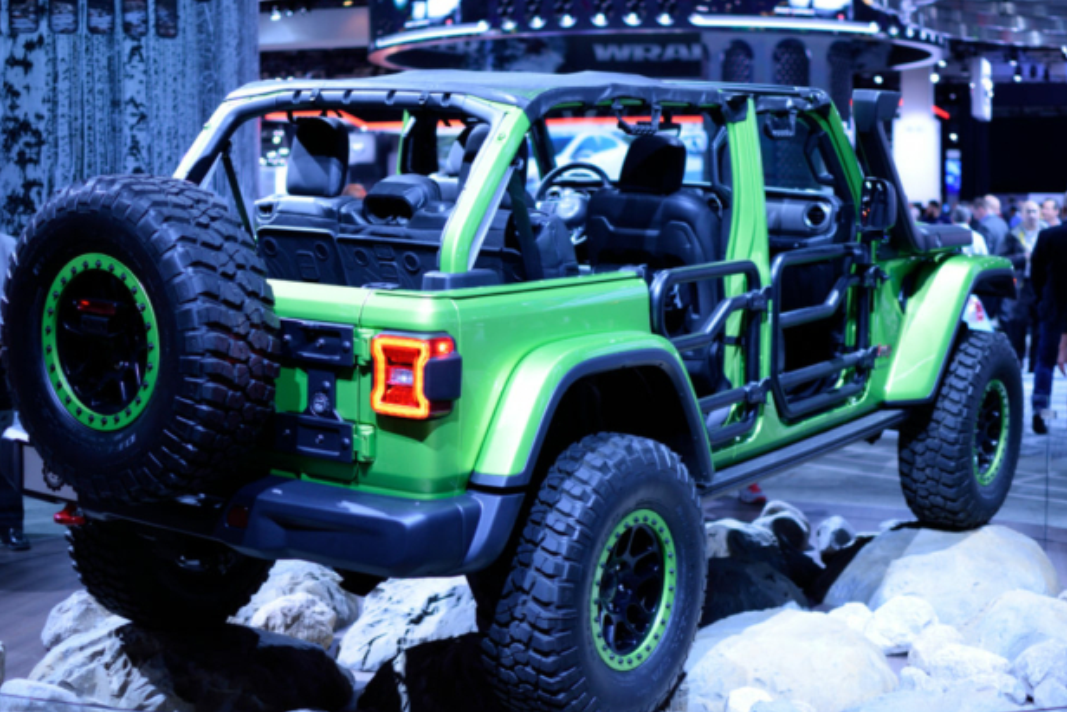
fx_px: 1616
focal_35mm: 55
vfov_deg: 24.8
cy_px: 347
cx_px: 551
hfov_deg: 36.5
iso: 200
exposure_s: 1/160
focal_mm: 35
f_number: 1.8
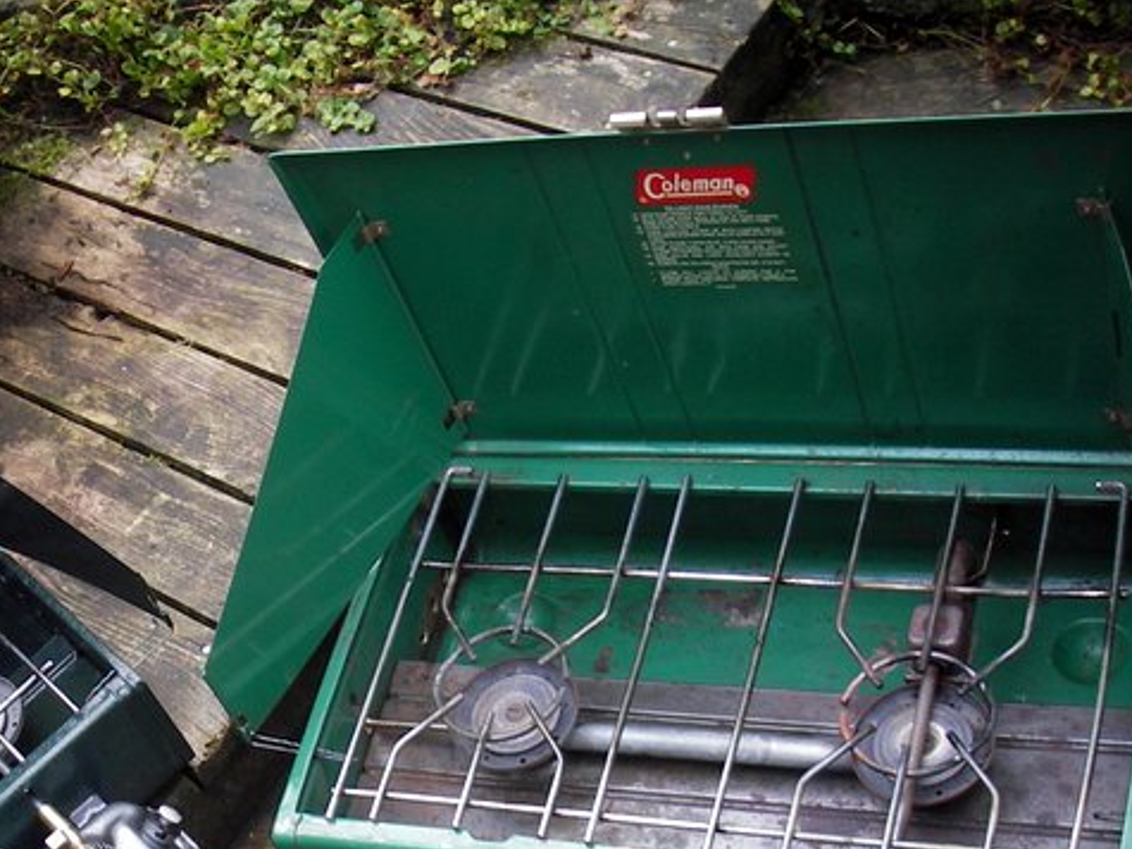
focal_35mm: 64
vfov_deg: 22.5
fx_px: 2092
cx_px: 248
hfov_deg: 29.7
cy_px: 713
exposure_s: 1/30
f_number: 3.3
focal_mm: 6.3
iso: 50
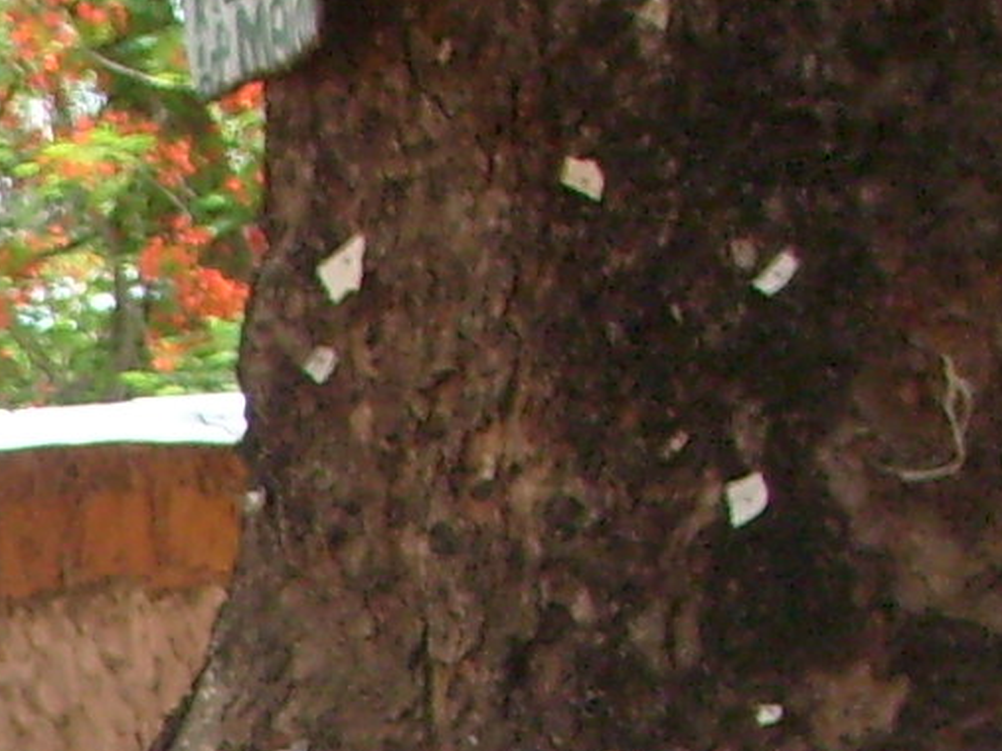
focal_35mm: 220
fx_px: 6367
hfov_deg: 8.2
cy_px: 1895
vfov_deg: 6.4
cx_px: -1455
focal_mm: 7.2
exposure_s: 1/180
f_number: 3
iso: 80
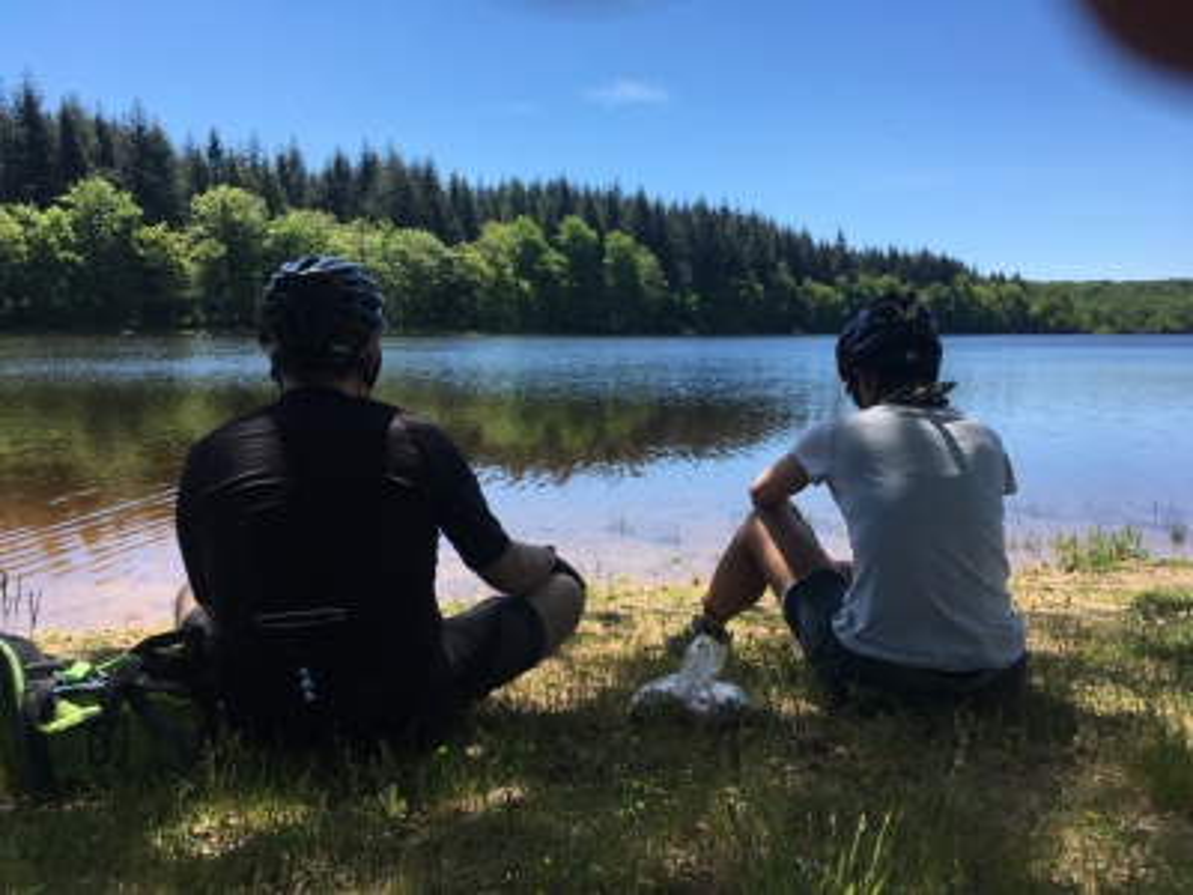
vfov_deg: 48.2
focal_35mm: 29
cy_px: 448
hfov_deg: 61.7
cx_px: 596
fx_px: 999
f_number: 2.2
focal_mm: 4.15
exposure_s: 1/1115
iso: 25
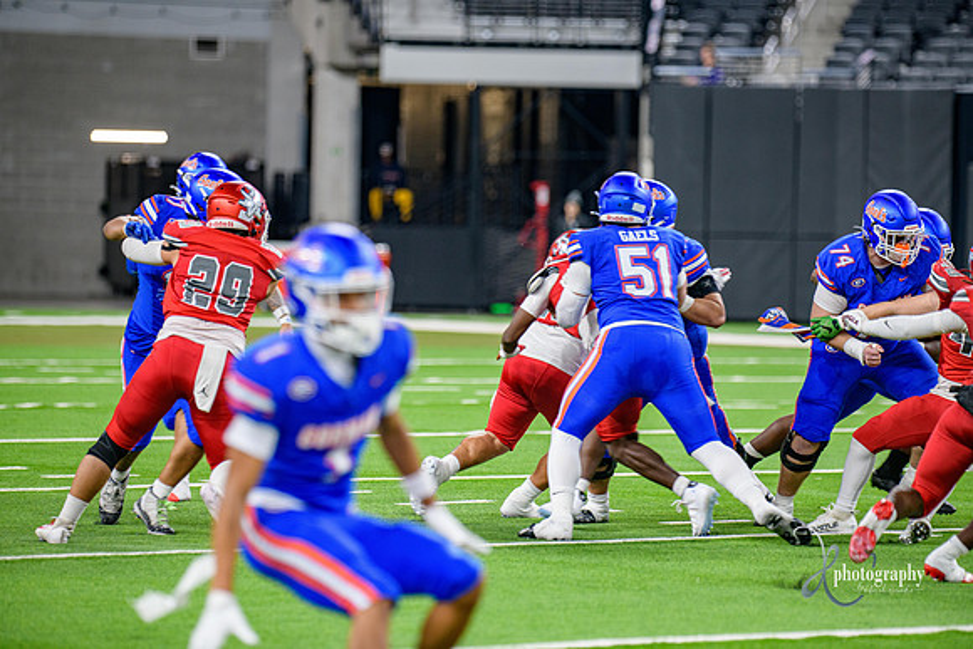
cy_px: 324
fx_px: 5947
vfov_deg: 6.2
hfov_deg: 9.4
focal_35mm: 220
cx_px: 486
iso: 1000
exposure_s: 1/400
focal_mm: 220
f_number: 2.8
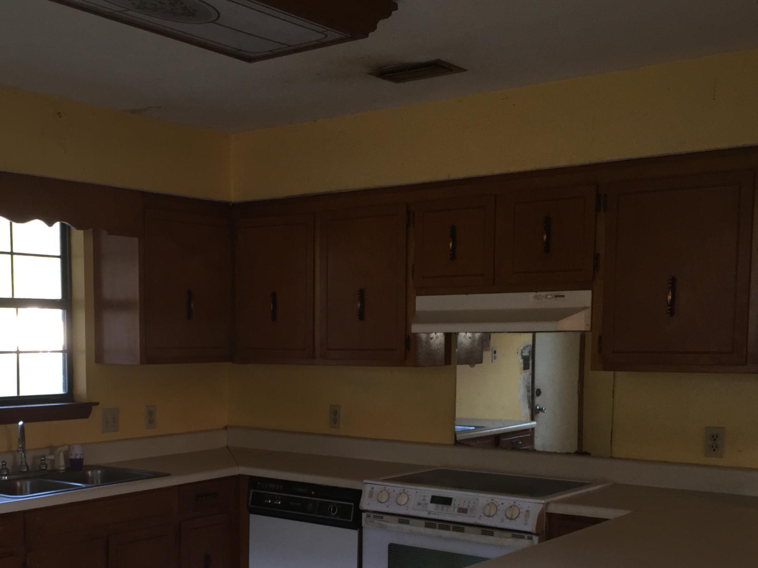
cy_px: 433
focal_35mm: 47
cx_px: 248
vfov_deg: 30.3
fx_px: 1029
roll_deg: +0.1
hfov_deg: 39.9
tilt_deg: -5.1
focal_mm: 4.15
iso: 50
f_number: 2.2
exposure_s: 1/30
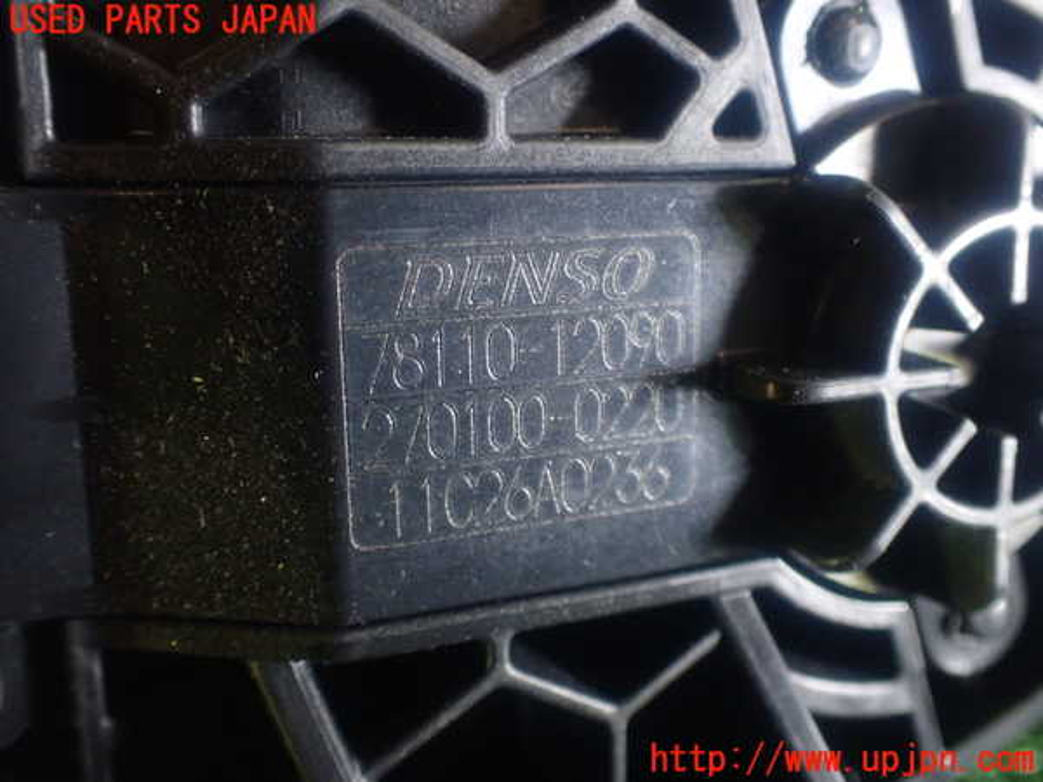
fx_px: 1145
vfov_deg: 37.7
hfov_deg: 49.0
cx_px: 522
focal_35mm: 38
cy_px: 391
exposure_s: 1/13
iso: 800
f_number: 2.7
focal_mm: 6.83
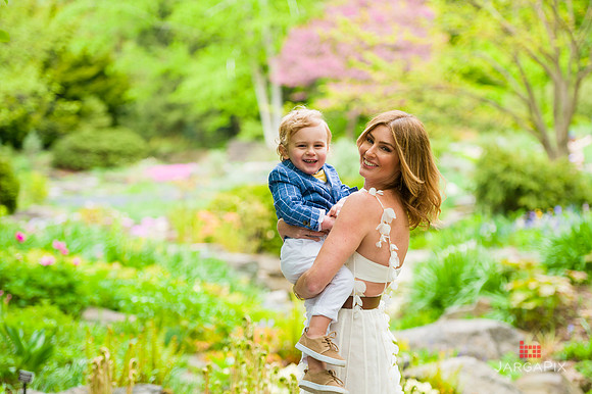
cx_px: 296
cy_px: 197
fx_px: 1643
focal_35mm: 100
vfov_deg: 13.7
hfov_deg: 20.4
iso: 200
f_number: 3.2
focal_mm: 100
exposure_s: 1/320
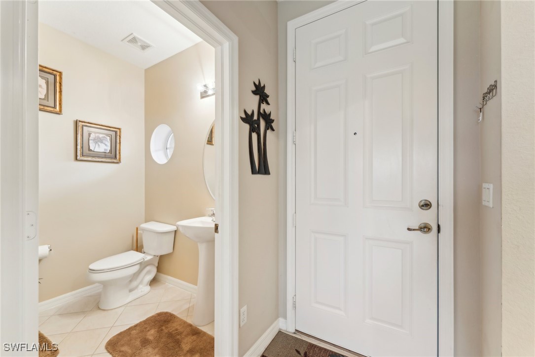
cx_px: 268
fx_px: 208
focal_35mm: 14
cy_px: 178
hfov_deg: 104.3
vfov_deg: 81.2
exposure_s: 1/4
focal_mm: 14
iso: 250
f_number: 8
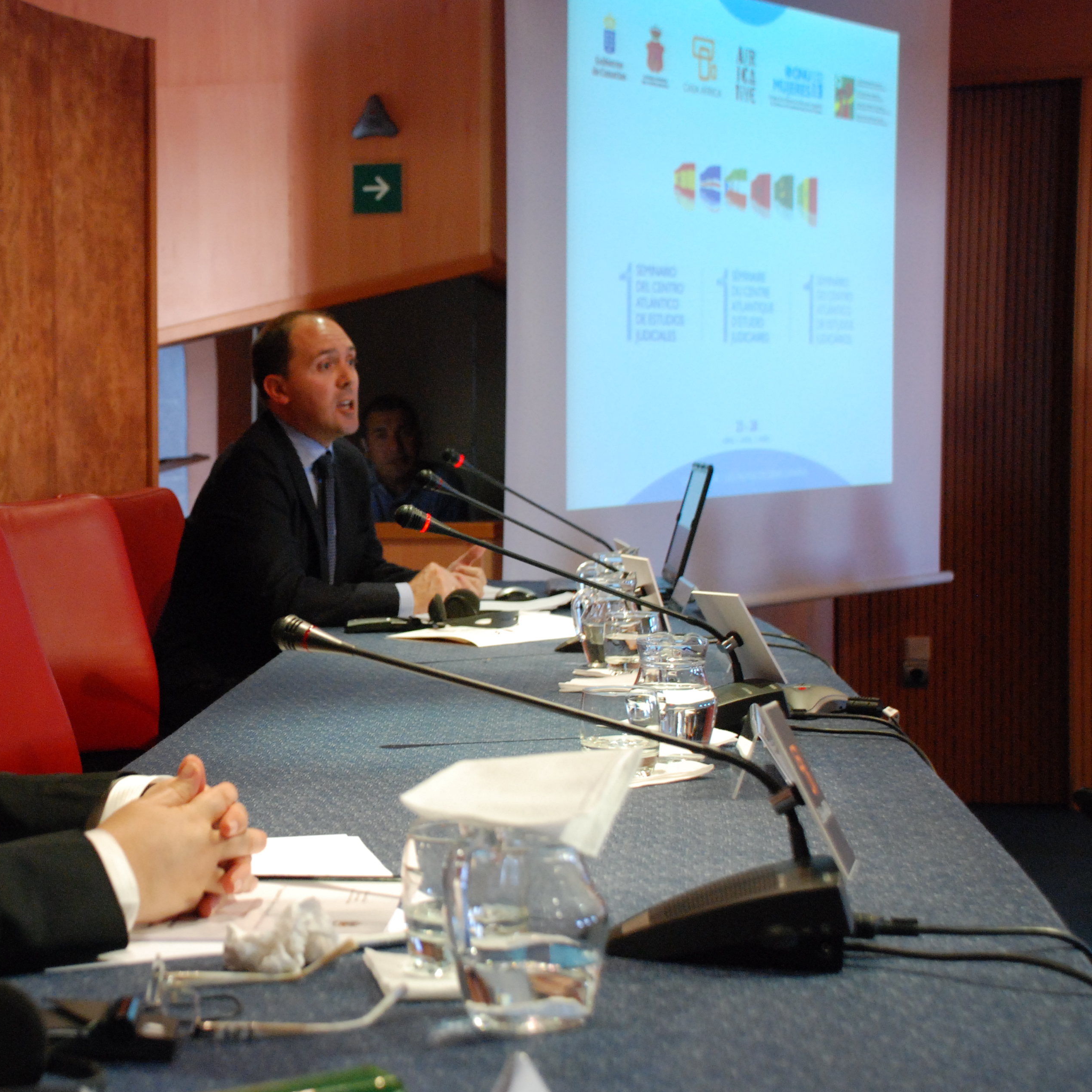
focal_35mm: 62
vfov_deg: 27.7
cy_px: 551
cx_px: 289
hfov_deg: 27.4
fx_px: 2213
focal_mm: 32
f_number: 4.2
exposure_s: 1/30
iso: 1000
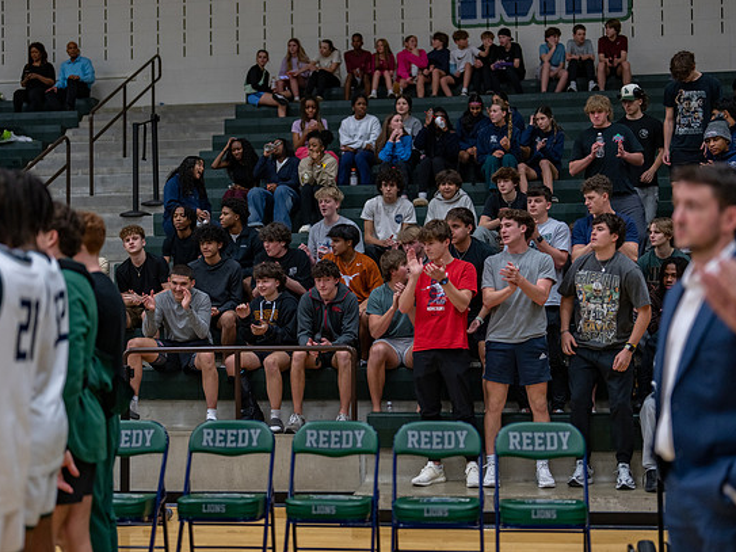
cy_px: 273
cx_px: 351
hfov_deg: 34.9
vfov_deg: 26.5
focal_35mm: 55
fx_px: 1169
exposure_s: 1/1000
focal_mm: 50
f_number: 1.2
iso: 800
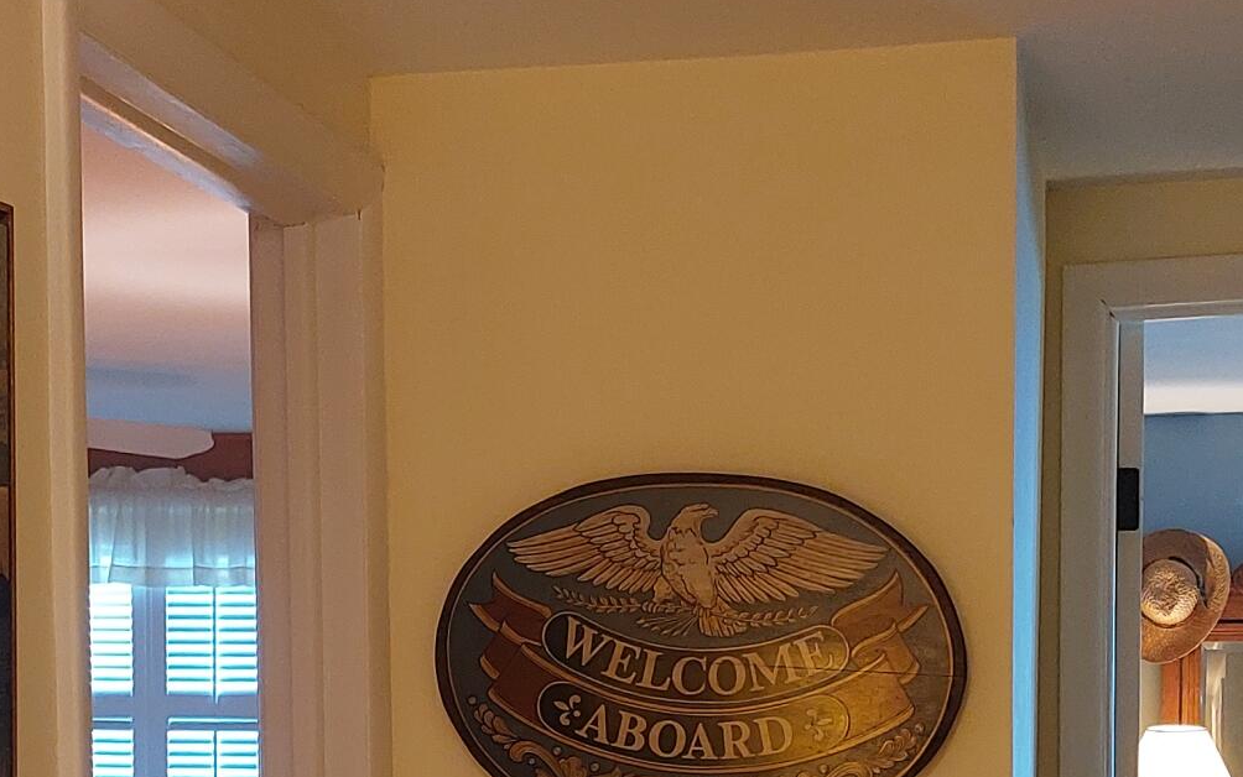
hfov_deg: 27.1
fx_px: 2575
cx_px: 516
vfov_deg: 16.7
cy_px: 841
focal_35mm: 76
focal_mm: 5.23
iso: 400
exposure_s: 1/60
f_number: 1.8
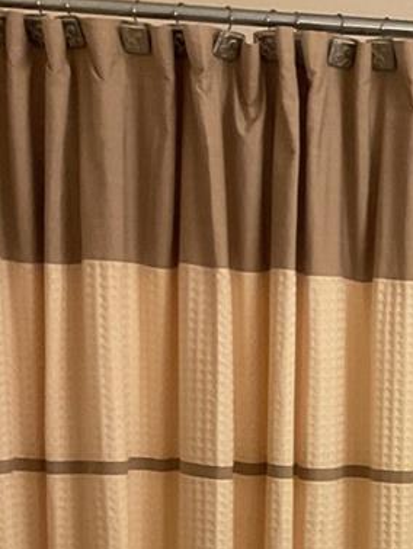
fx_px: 1462
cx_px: 573
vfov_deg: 19.8
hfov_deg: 15.2
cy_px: 683
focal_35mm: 92
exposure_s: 1/60
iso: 64
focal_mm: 3
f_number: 1.8
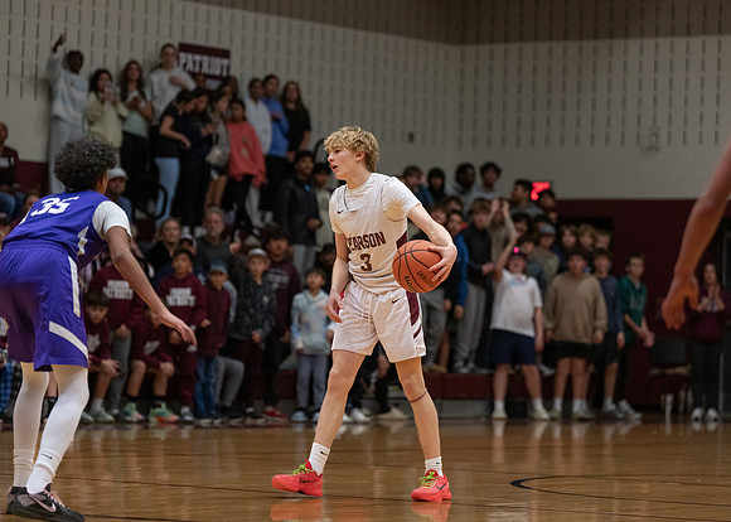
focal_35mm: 143
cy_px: 261
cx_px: 366
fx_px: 2961
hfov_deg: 14.1
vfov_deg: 10.1
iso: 2500
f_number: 2.8
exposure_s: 1/1000
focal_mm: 130
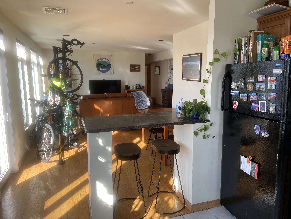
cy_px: 110
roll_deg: +0.5
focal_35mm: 26
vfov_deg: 53.1
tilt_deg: -9.8
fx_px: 219
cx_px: 146
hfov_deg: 67.3
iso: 40
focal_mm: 4.25
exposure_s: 1/121
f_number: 1.8
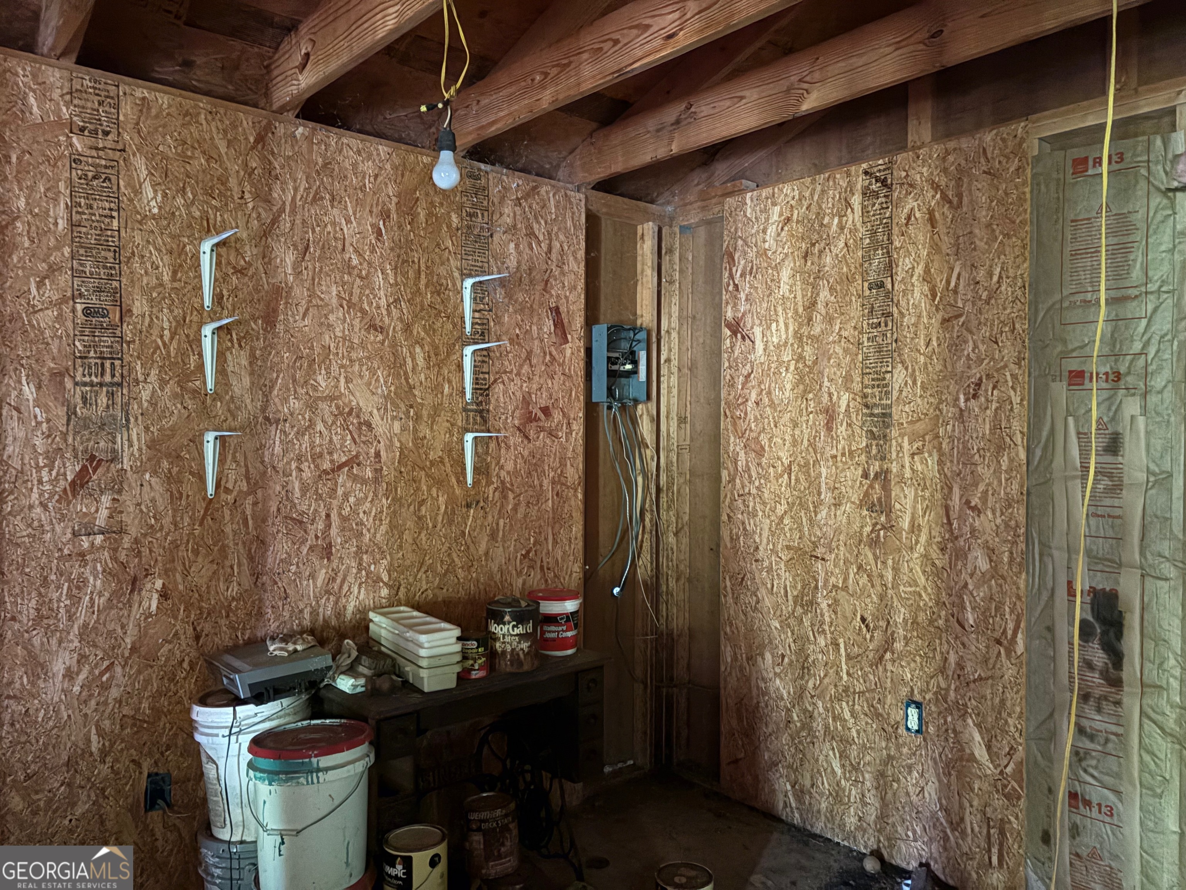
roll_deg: -0.7
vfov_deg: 53.1
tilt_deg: -0.1
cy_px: 445
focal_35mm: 26
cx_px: 593
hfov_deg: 67.3
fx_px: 891
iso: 1000
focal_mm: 5.96
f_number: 1.6
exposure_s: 1/16
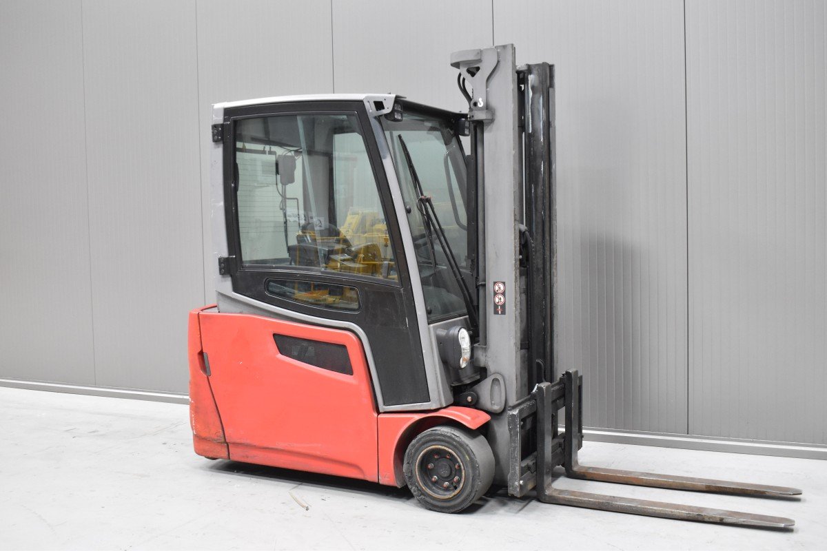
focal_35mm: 38
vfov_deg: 35.5
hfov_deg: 51.3
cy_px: 276
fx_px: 861
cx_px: 414
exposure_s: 1/25
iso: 1600
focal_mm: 25
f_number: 5
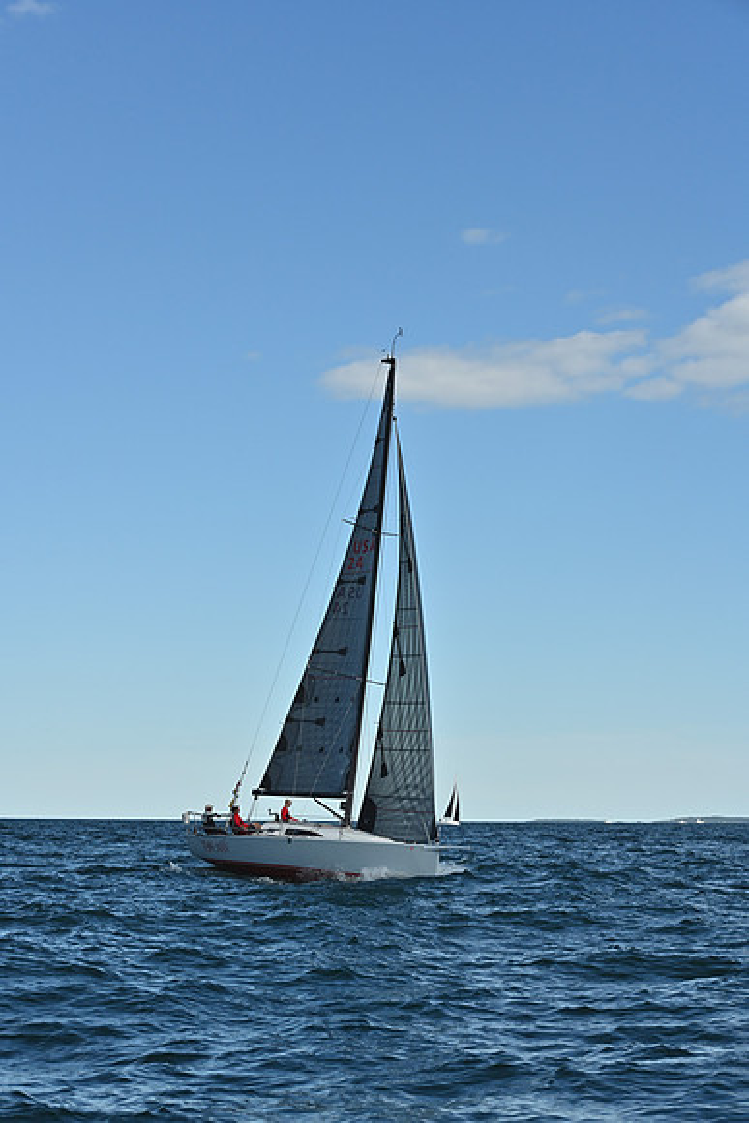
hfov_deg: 17.5
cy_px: 562
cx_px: 374
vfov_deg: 26.0
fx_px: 2433
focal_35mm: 78
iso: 320
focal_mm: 78
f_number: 9
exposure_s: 1/1250
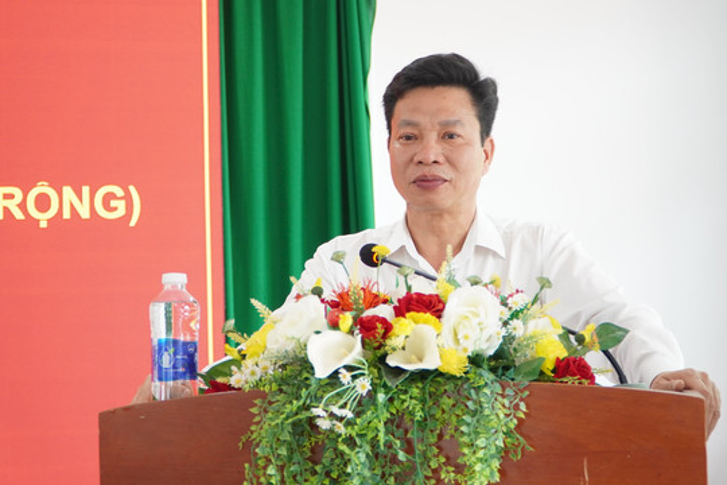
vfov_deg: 22.6
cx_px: 364
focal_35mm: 60
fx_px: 1212
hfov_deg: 33.4
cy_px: 242
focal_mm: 40
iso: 500
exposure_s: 1/80
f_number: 4
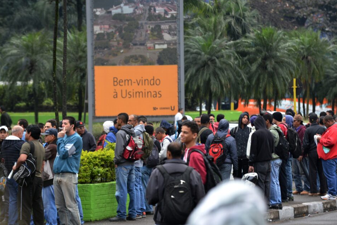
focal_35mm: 217
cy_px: 118
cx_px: 164
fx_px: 2032
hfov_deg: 9.5
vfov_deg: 6.3
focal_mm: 200
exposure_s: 1/80
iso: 2500
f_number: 7.1
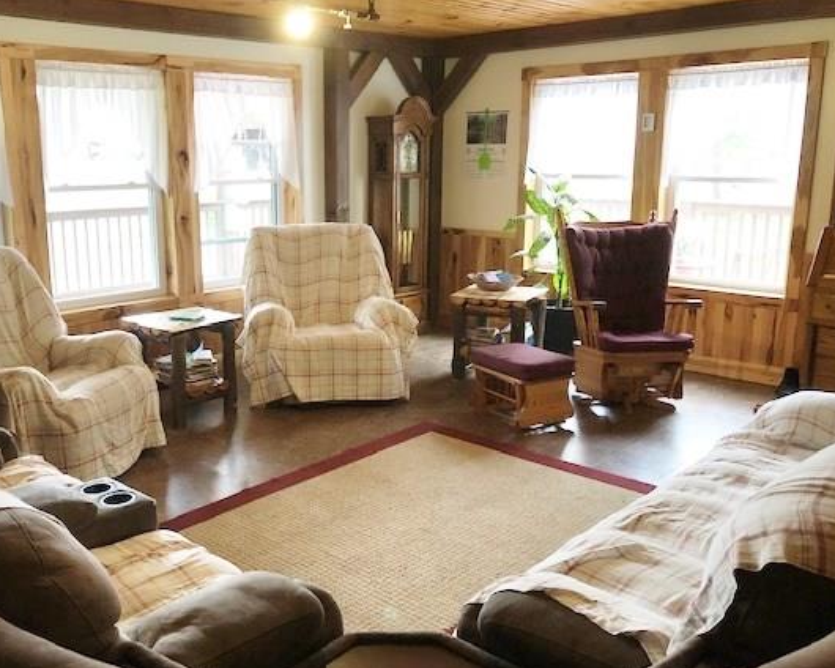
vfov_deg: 44.5
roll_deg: +1.0
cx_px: 345
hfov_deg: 53.9
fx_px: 816
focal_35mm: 33
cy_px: 325
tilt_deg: -13.2
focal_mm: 3.99
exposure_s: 1/15
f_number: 1.8
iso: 64
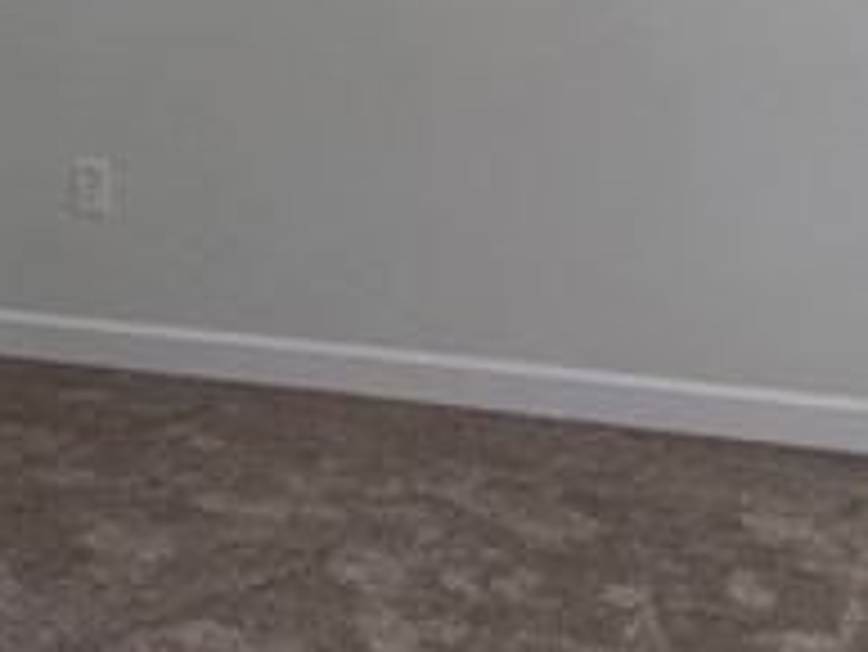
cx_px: 346
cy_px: 297
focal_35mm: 69
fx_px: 1731
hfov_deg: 28.1
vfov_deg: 21.3
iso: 200
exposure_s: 1/60
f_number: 1.9
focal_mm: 2.2
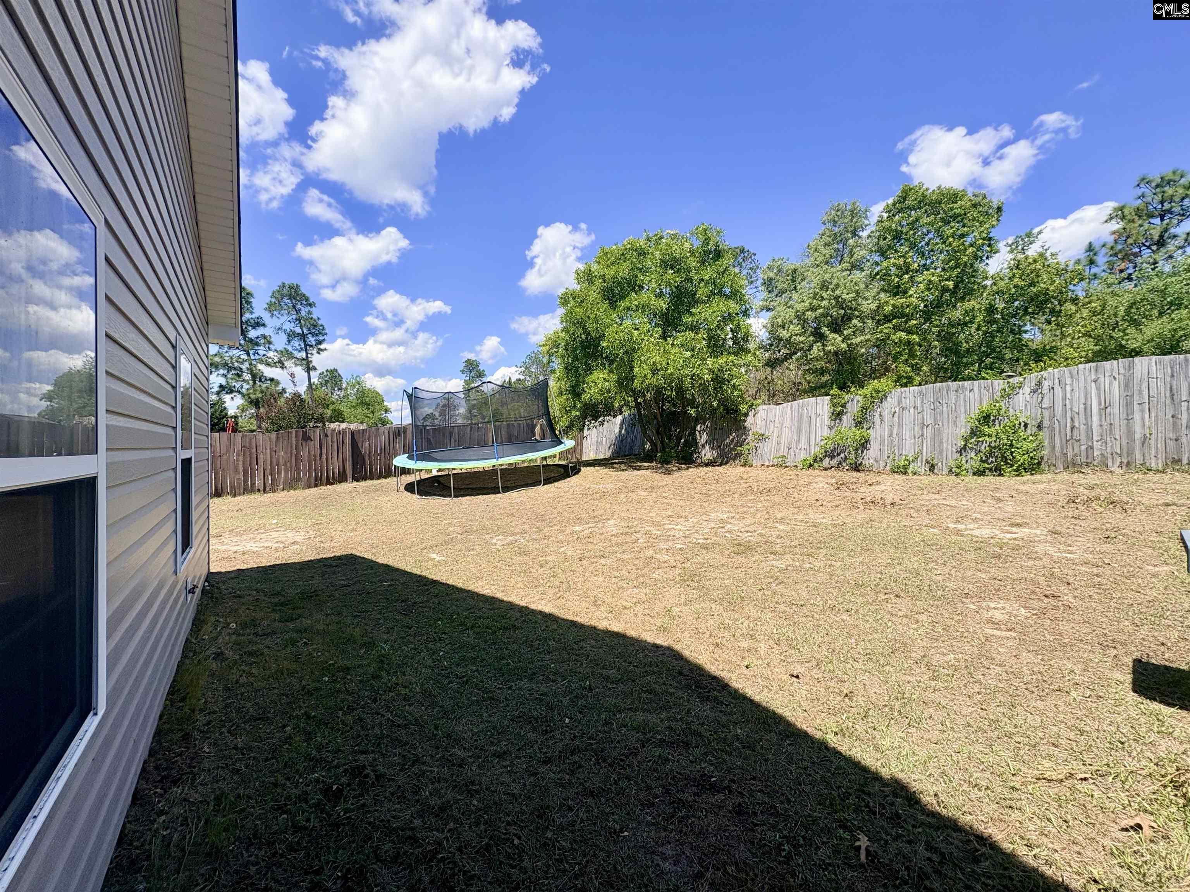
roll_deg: +0.8
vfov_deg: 85.7
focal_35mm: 14
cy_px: 446
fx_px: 481
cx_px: 595
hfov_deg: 102.1
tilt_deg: +0.5
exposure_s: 1/1506
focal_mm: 2.22
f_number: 2.2
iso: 40
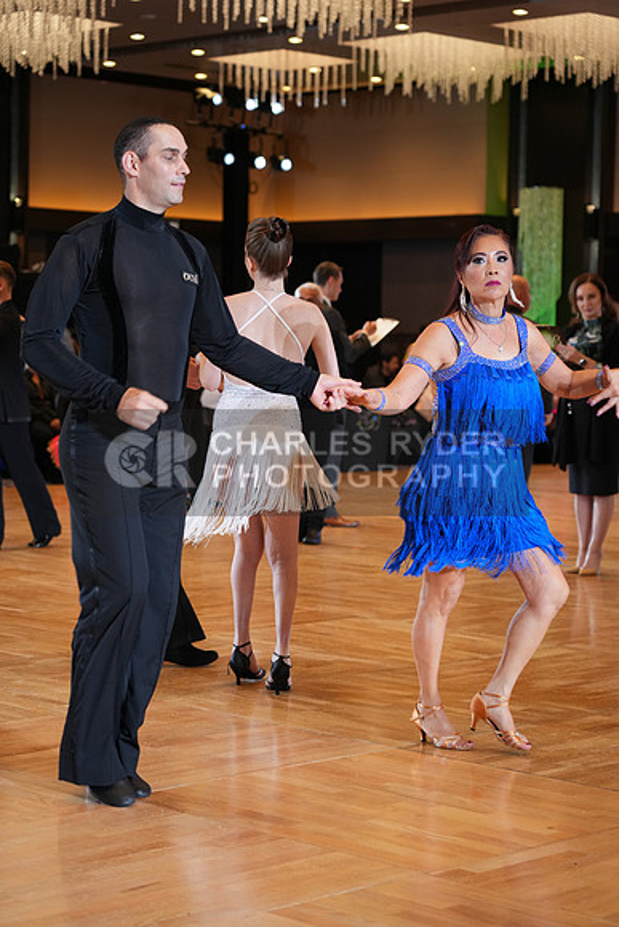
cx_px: 310
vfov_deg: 25.7
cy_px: 464
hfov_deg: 17.3
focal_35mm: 79
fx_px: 2036
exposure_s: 1/200
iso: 1000
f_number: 4
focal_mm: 79
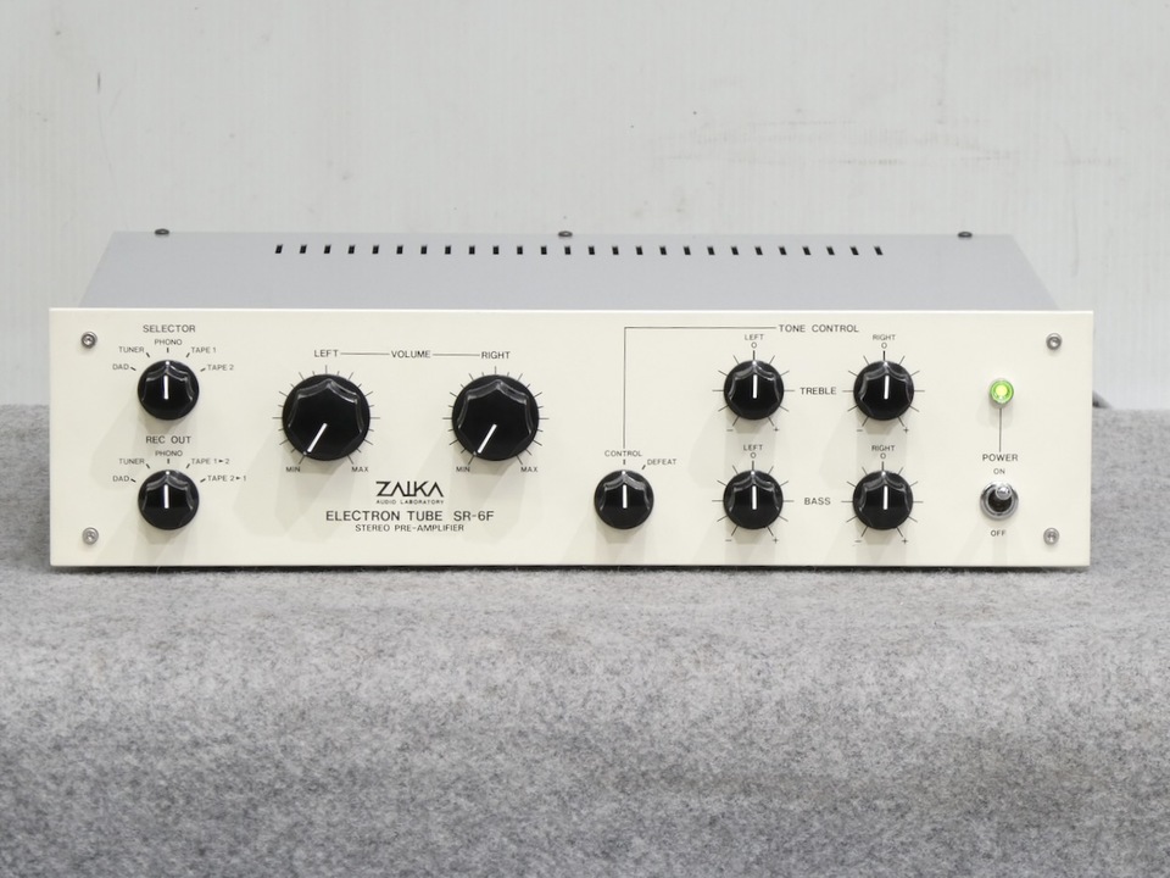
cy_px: 439
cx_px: 585
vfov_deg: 8.6
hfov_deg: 11.5
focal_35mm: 172
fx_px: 5813
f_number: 5.6
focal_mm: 30.9
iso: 200
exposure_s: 1/8
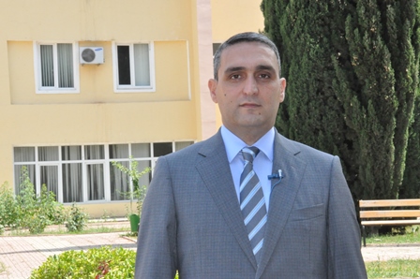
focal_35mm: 112
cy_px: 140
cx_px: 210
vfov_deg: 12.2
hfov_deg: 18.2
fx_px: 1311
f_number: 36
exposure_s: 1/200
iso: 3200
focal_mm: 75
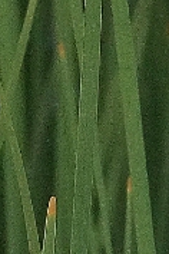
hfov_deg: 1.3
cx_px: -192
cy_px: -39
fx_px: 7168
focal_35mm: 1018
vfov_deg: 2.0
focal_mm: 100
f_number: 14
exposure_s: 1/160
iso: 1000
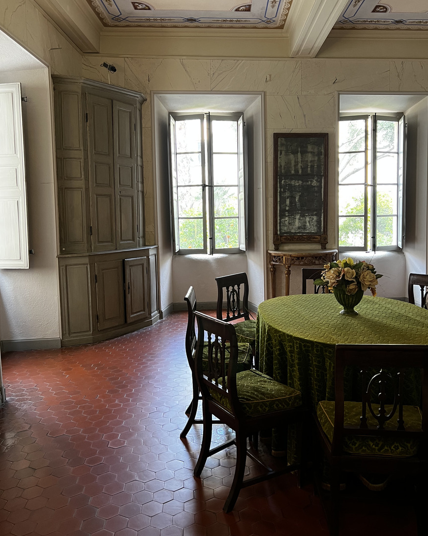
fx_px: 443
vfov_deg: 62.1
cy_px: 247
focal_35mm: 28
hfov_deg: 51.5
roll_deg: +0.1
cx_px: 220
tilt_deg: -4.3
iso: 200
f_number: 1.5
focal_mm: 5.7
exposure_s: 1/50
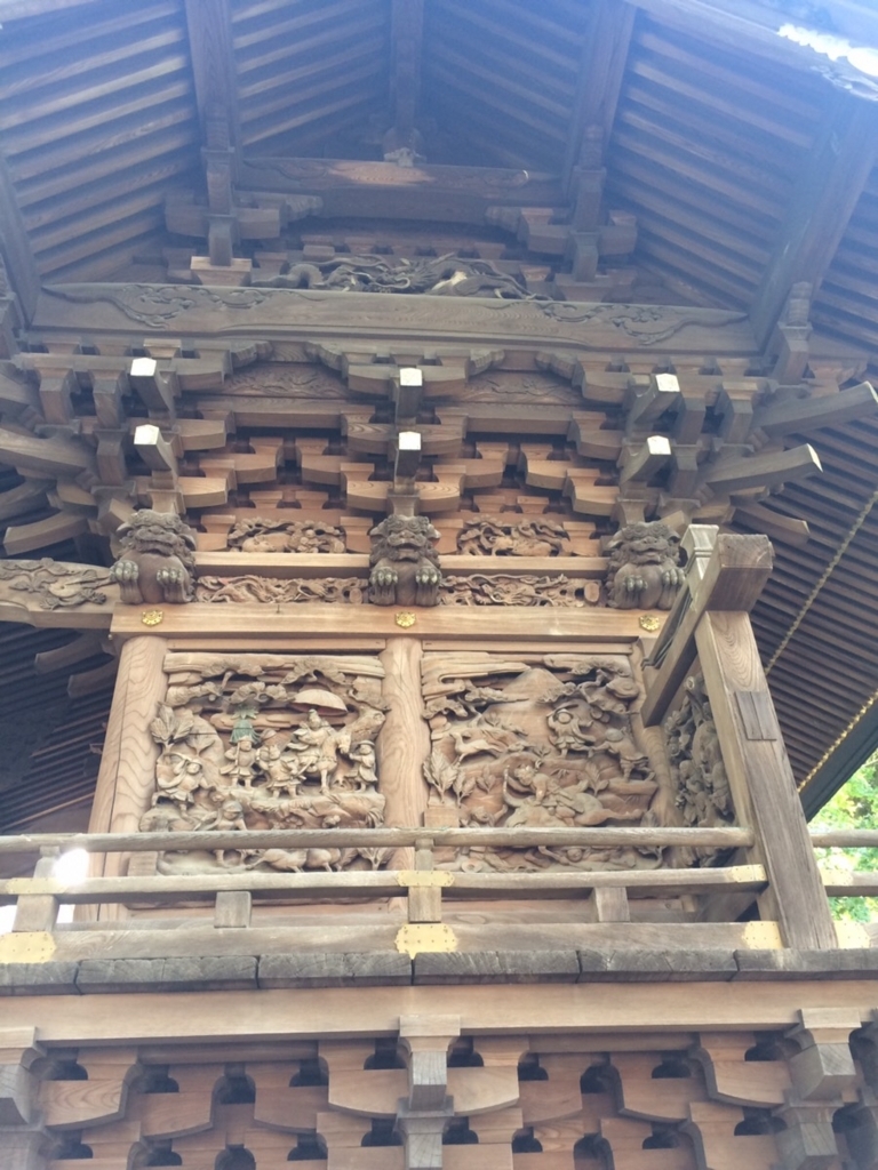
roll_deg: +5.0
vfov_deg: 61.7
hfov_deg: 48.2
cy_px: 585
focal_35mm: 29
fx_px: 981
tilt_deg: +37.2
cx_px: 439
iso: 40
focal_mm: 4.15
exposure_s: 1/30
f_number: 2.2
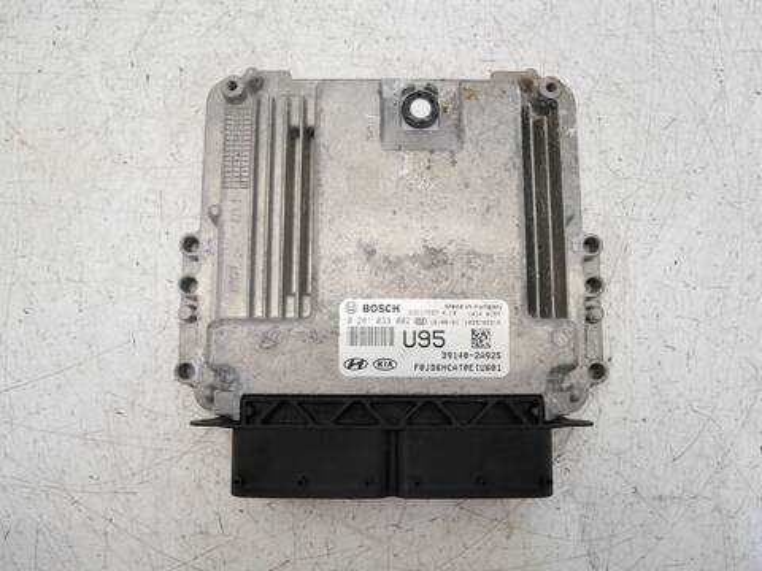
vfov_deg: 53.1
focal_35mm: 26
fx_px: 572
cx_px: 381
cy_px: 286
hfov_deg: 67.3
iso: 400
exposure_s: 1/60
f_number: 3.5
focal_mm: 13
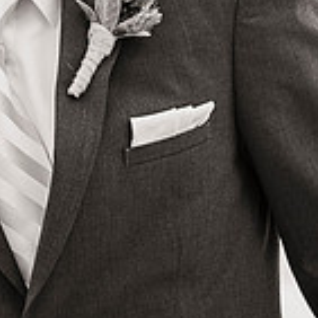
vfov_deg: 2.5
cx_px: 59
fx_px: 7265
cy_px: -63
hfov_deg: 2.5
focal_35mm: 699
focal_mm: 200
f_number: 3.2
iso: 160
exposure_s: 1/160
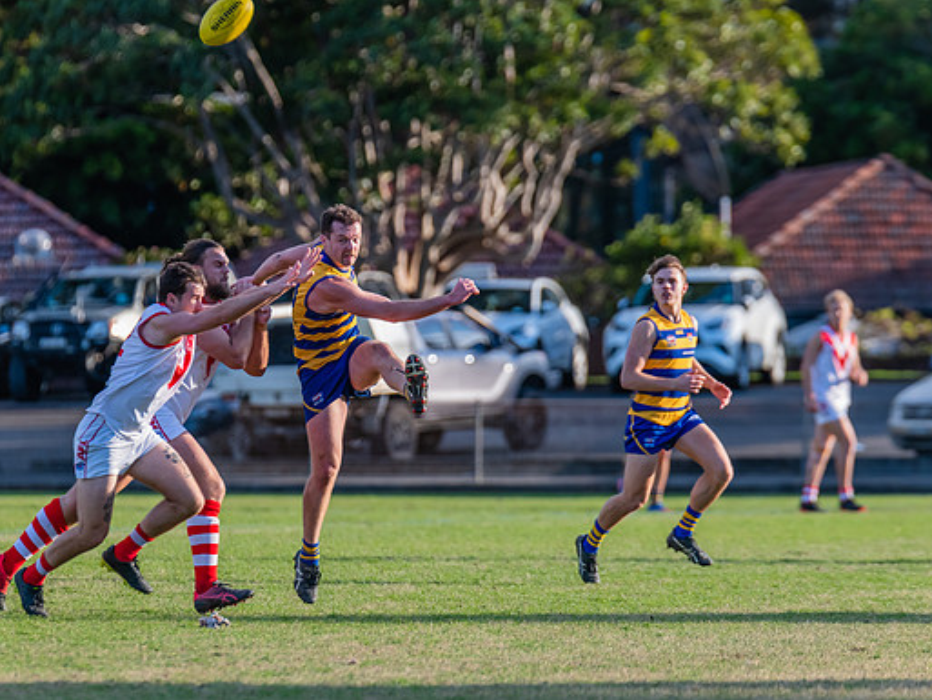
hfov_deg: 5.0
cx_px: 490
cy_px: 381
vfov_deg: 3.8
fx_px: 10637
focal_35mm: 395
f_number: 4.5
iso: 800
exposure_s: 1/1600
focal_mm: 330
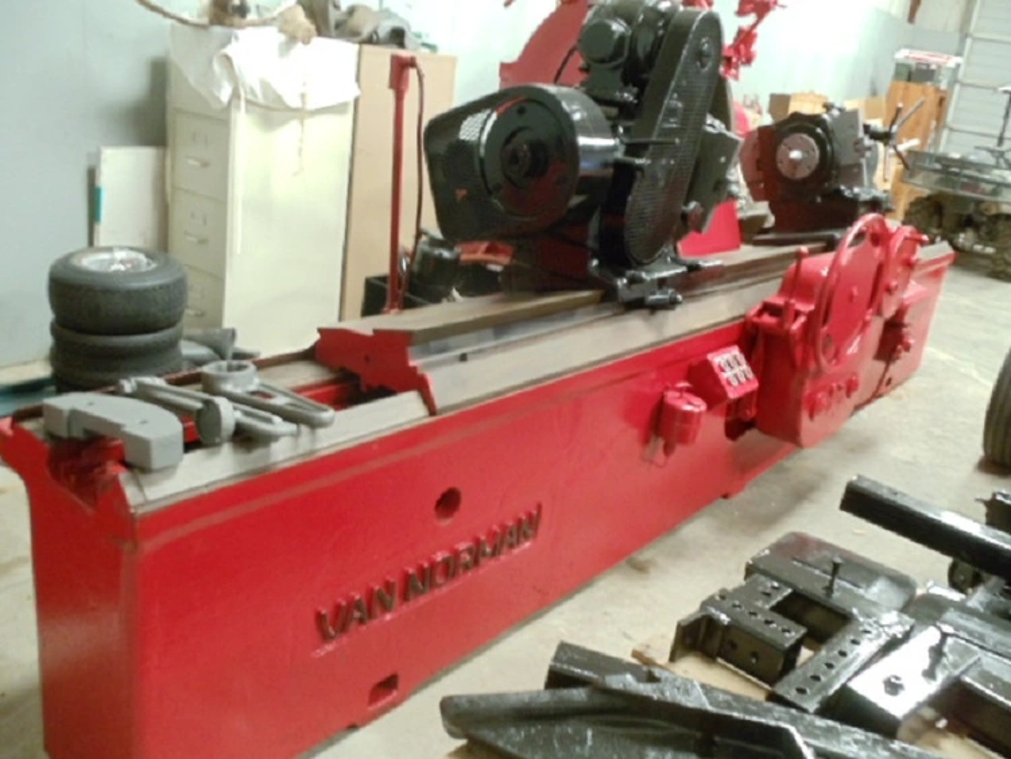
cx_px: 506
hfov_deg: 42.9
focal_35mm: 44
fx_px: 1285
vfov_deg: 32.9
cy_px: 380
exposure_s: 1/3
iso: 400
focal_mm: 6
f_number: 3.5
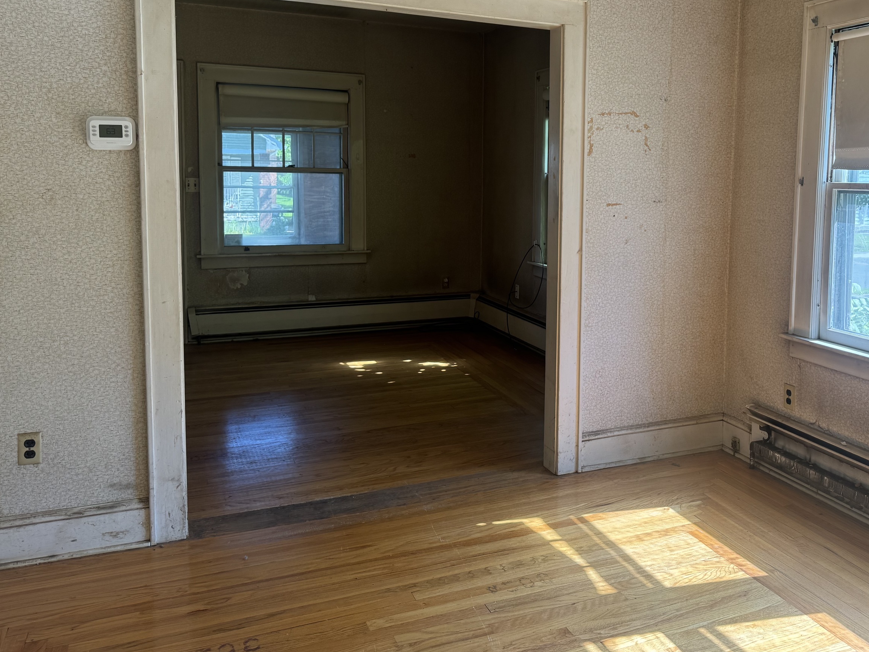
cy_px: 231
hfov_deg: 56.0
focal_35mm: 32
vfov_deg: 43.7
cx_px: 557
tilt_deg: -5.4
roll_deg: -0.9
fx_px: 803
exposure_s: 1/170
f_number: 1.78
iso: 80
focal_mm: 6.76
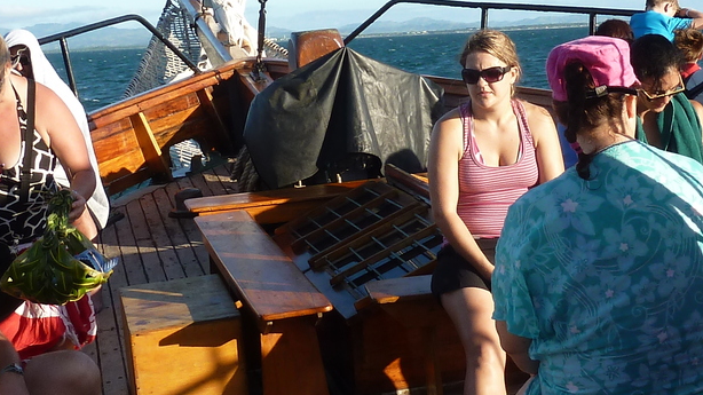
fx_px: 1323
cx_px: 393
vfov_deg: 16.9
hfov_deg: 29.7
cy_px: 131
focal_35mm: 71
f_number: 4
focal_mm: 4.1
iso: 80
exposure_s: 1/320
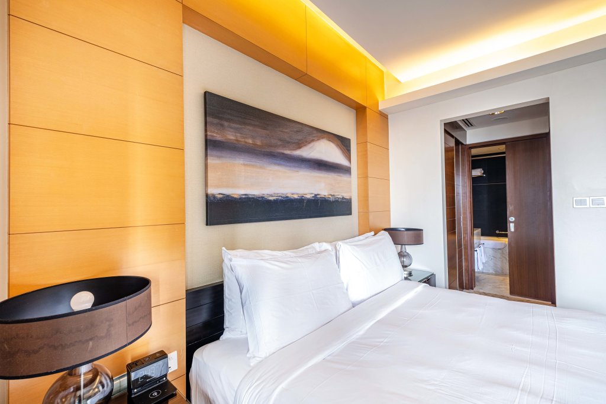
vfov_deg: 77.3
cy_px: 202
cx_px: 303
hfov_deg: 100.4
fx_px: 253
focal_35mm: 15
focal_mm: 10
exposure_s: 1/8
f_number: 5
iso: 80
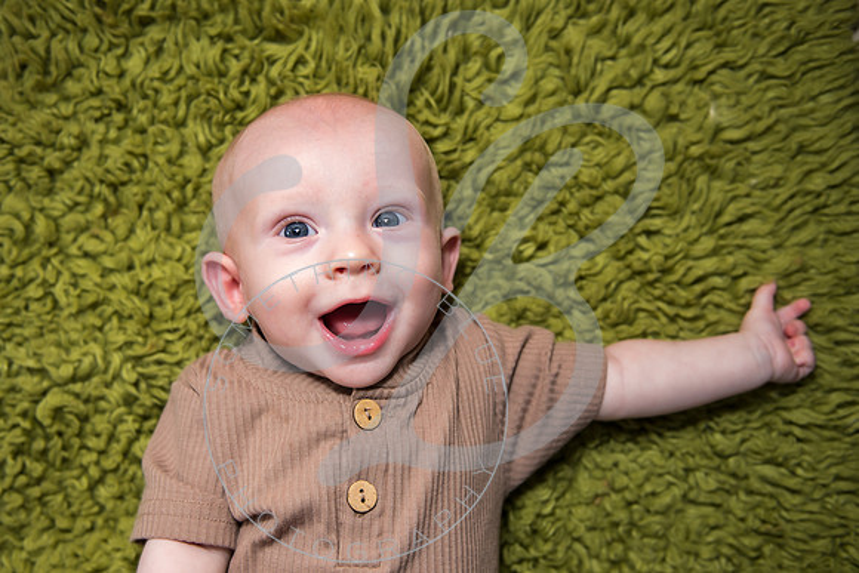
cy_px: 303
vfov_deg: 31.1
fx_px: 1029
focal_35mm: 43
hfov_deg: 45.2
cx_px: 367
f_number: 2.8
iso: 200
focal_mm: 32
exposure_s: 1/125
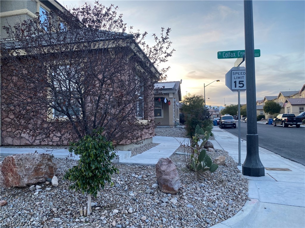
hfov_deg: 67.3
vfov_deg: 53.1
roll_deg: +1.4
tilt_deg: +2.1
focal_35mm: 26
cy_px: 114
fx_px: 229
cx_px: 152
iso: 80
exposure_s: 1/120
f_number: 1.8
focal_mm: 4.25
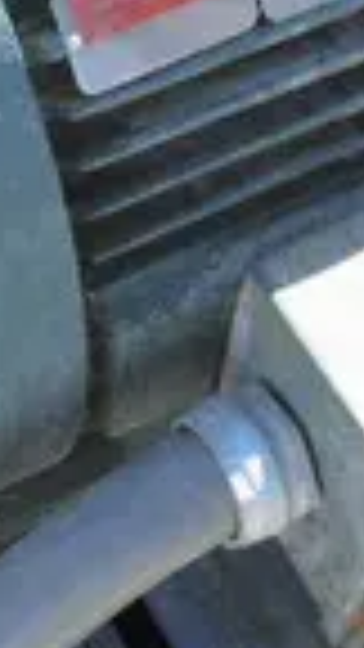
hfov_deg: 11.3
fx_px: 1819
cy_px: 58
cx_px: 22
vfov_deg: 19.8
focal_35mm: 106
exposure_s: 1/400
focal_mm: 6.1
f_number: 3.2
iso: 64
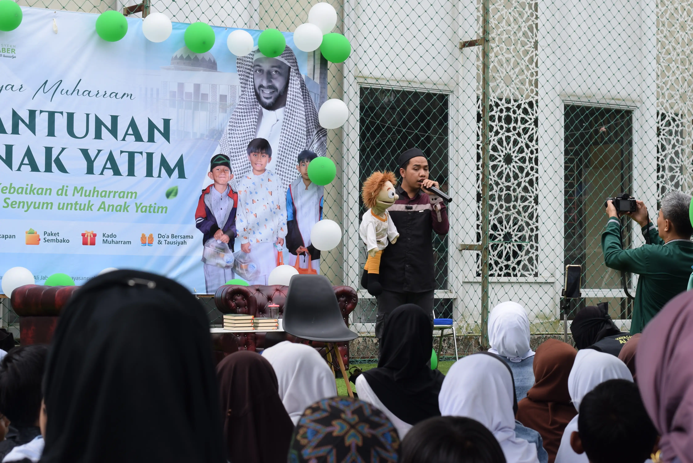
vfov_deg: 18.2
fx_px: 1444
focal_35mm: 75
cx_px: 346
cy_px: 232
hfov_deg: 27.0
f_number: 7.1
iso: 200
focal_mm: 50
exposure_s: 1/200
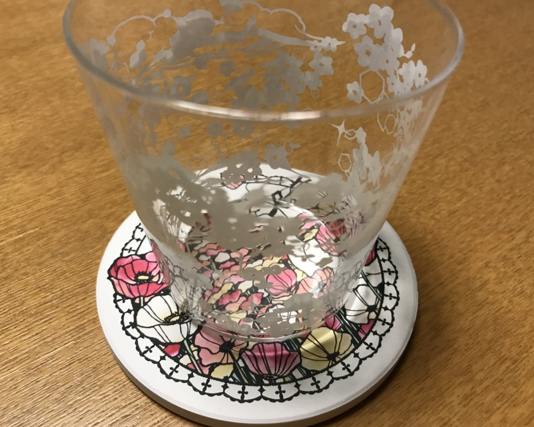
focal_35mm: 30
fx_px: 474
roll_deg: -3.3
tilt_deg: -44.3
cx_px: 265
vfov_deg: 48.5
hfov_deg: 58.8
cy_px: 218
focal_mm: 3.99
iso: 32
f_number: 1.8
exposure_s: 1/33
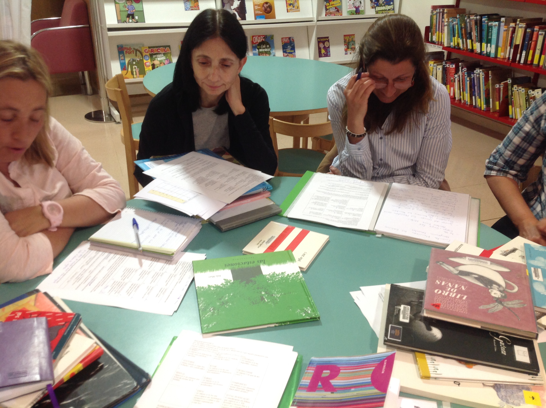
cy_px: 204
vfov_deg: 40.6
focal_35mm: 35
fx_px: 551
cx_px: 273
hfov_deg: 52.7
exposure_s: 1/15
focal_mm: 4.28
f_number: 2.4
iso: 100
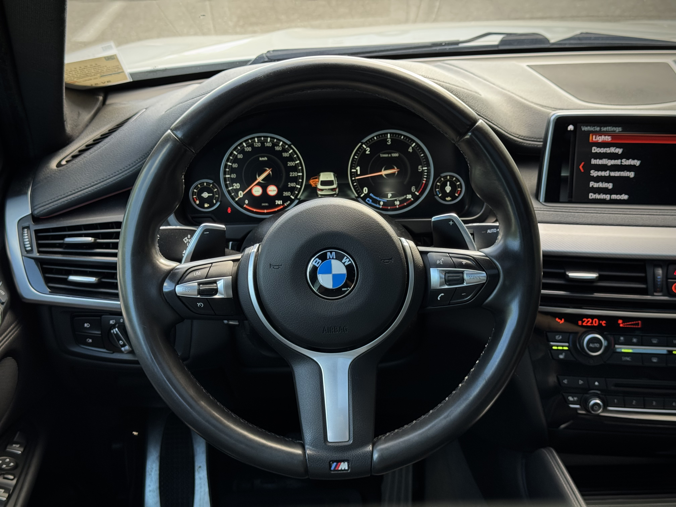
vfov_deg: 30.3
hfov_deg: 39.7
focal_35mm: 48
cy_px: 254
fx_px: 937
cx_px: 338
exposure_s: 1/107
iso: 100
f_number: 1.78
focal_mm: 6.76
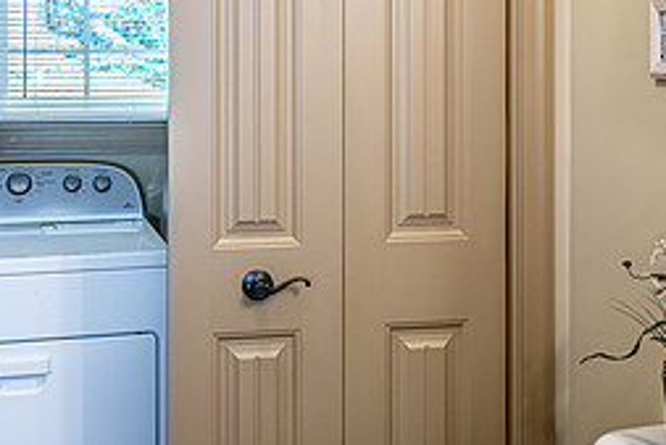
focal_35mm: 55
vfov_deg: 24.0
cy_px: 43
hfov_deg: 36.1
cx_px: 271
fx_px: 1018
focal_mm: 24
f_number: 5.6
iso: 640
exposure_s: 1/25
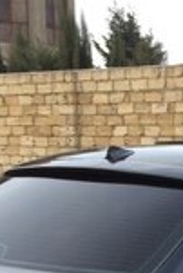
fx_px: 753
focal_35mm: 99
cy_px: 391
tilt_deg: -16.2
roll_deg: +0.0
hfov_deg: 13.3
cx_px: 243
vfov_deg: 18.6
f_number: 2.2
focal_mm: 4.15
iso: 32
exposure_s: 1/50
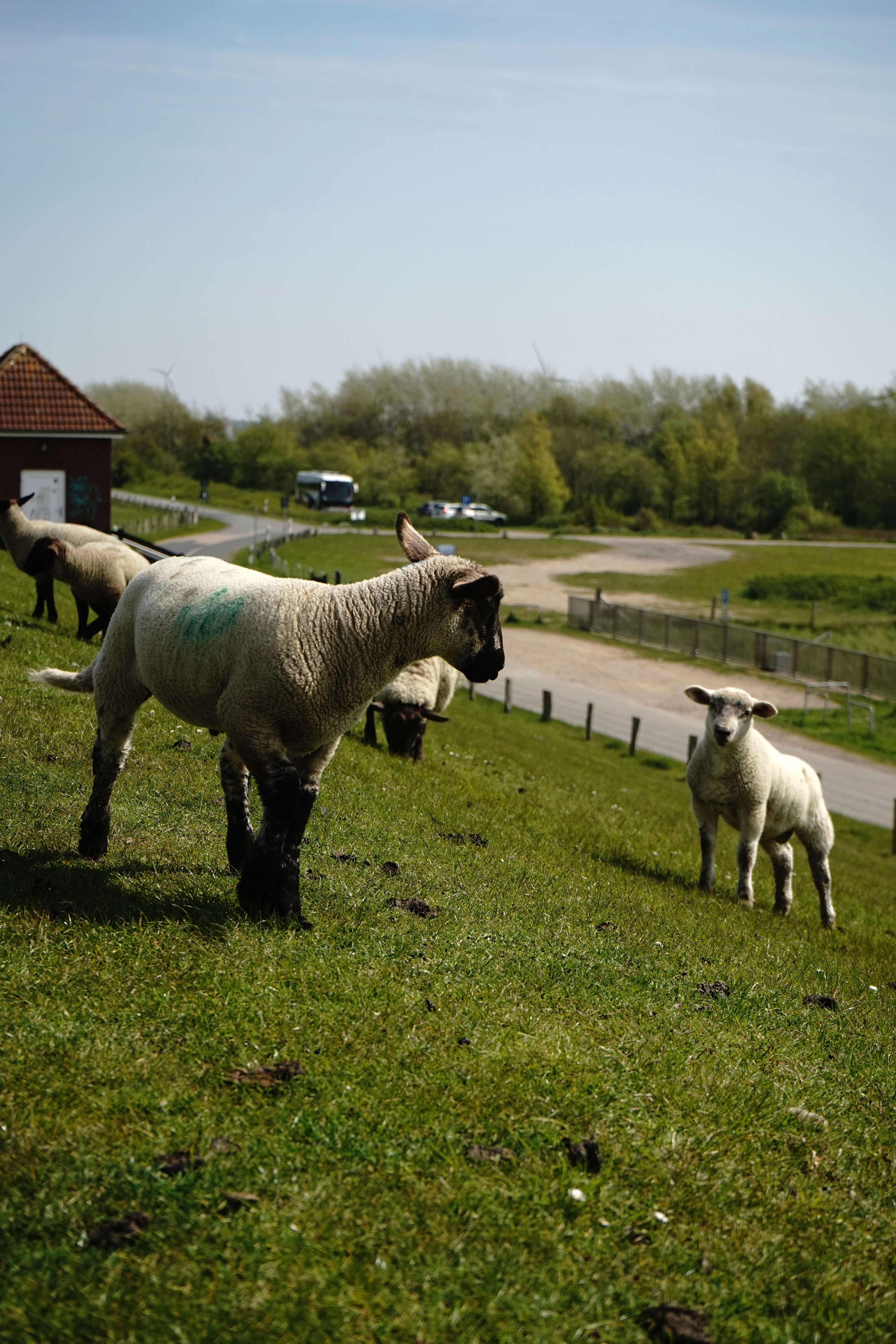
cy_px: 672
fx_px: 2613
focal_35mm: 70
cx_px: 448
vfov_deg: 28.8
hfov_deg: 19.5
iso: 500
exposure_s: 1/2500
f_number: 7.1
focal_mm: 70
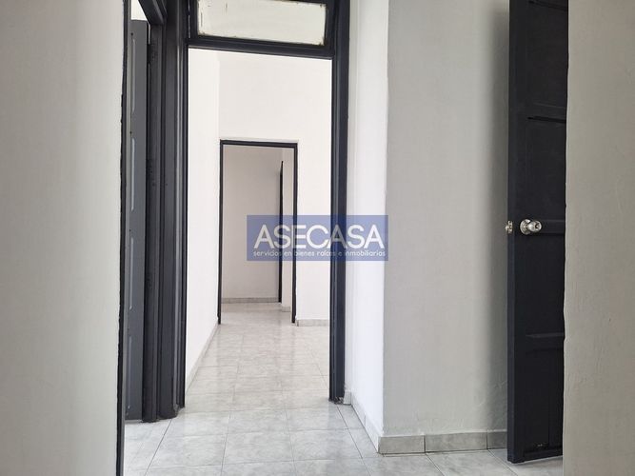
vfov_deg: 58.9
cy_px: 238
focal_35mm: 23
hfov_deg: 73.9
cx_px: 318
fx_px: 422
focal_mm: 5.54
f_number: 1.8
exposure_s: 1/120
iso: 64
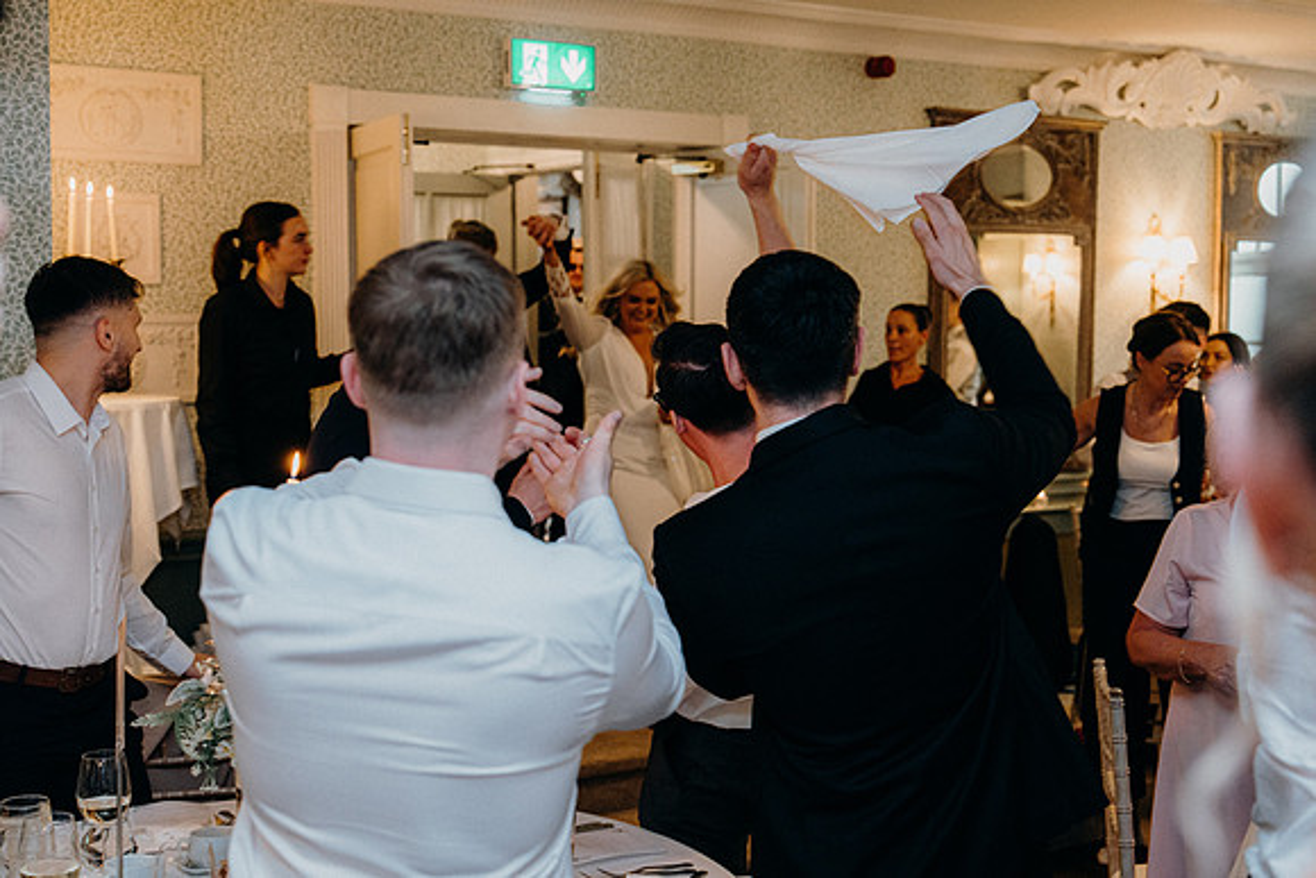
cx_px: 658
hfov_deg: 40.3
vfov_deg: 27.5
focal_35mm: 49
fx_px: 1792
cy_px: 439
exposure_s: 1/160
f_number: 3.5
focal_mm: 49
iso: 2500
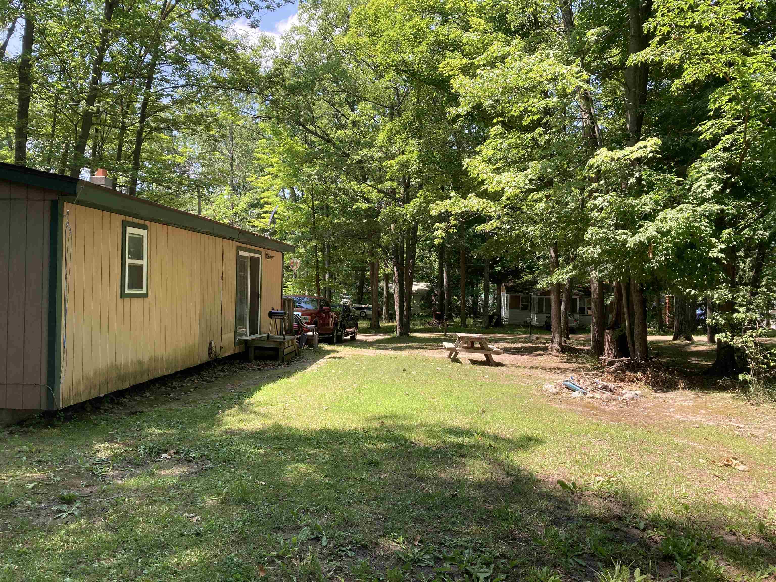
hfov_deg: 63.4
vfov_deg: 49.7
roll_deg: -1.2
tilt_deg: +1.5
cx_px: 388
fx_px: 628
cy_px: 291
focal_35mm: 28
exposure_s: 1/337
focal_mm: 3.99
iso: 20
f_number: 1.8
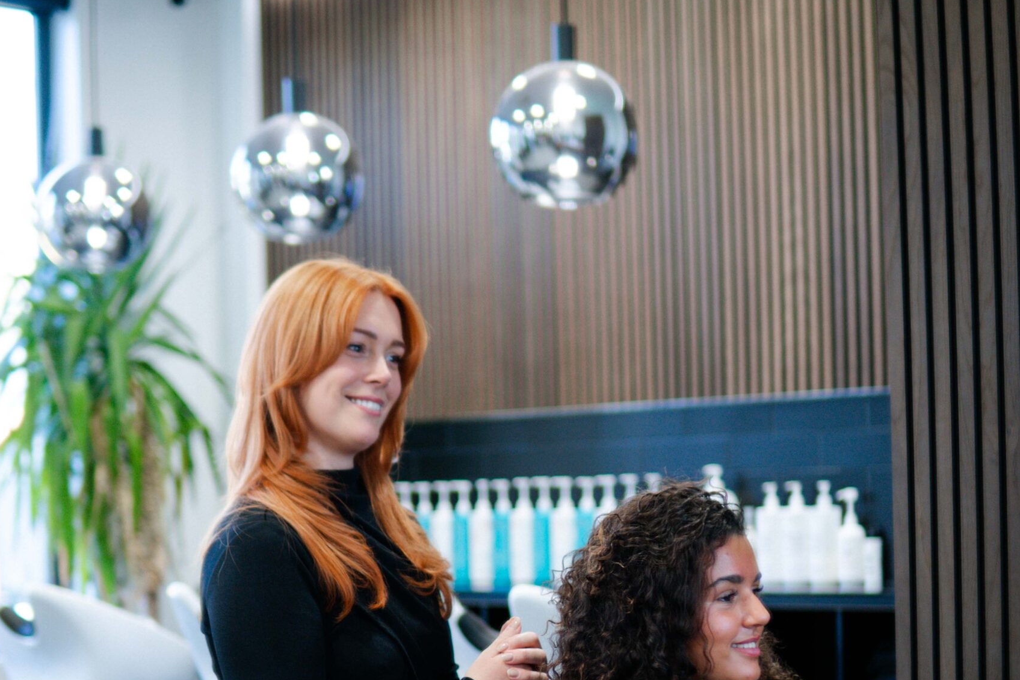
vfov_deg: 19.6
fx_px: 1927
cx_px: 508
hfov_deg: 29.7
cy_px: 619
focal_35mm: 68
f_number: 1.4
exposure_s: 1/250
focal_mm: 30
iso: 250
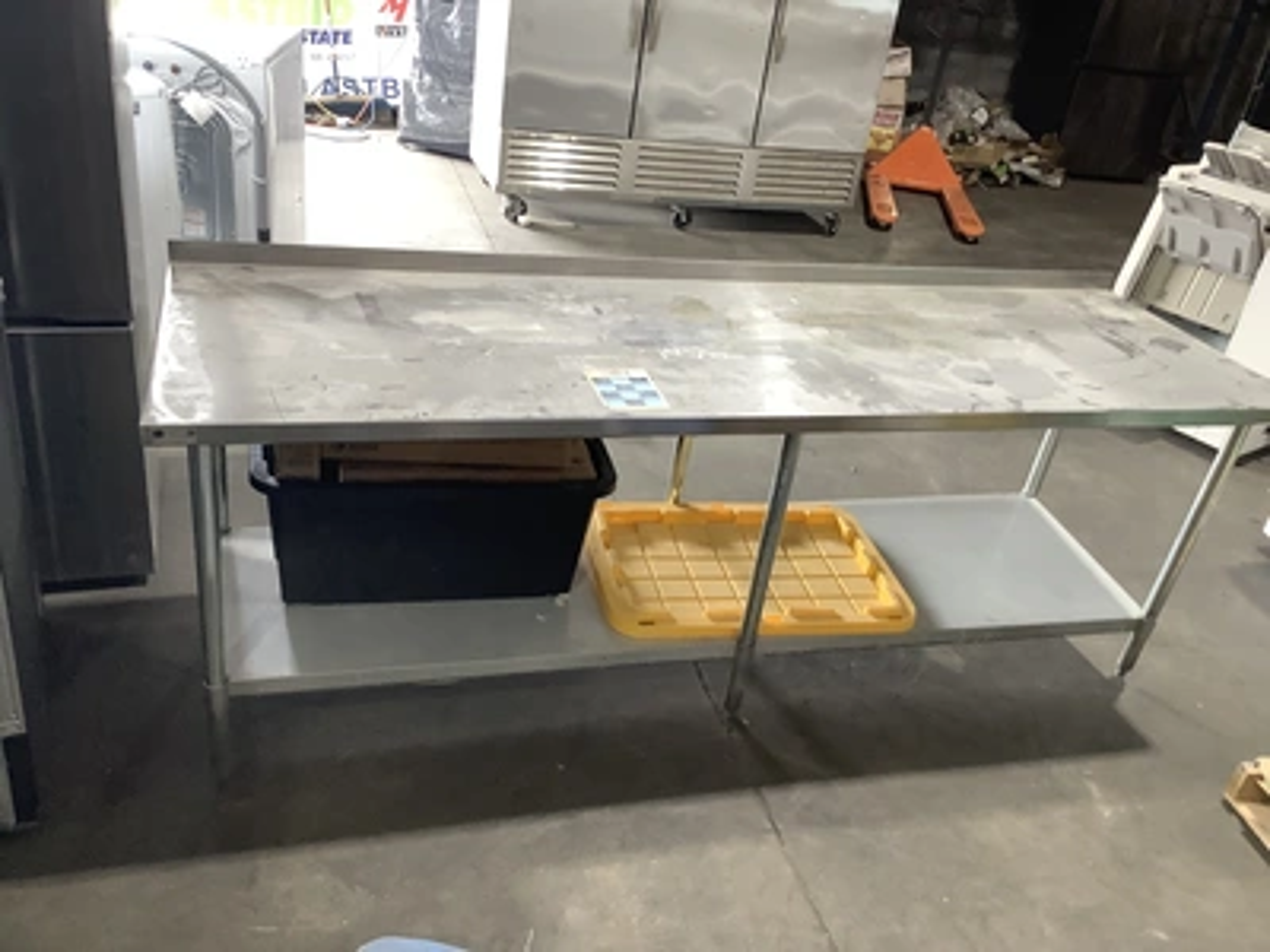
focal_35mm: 31
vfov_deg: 45.4
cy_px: 476
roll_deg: -8.0
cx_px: 635
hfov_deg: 58.4
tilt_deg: -28.6
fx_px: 1137
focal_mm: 3.3
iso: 125
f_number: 2.4
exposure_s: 1/60
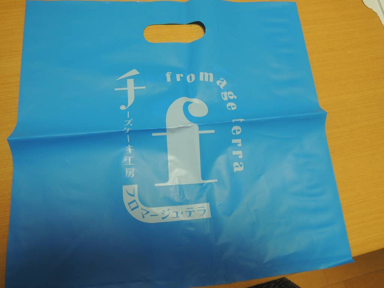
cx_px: 192
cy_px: 144
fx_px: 266
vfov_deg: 56.8
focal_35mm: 24
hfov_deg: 71.6
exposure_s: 1/30
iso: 200
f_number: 2.8
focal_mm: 4.3
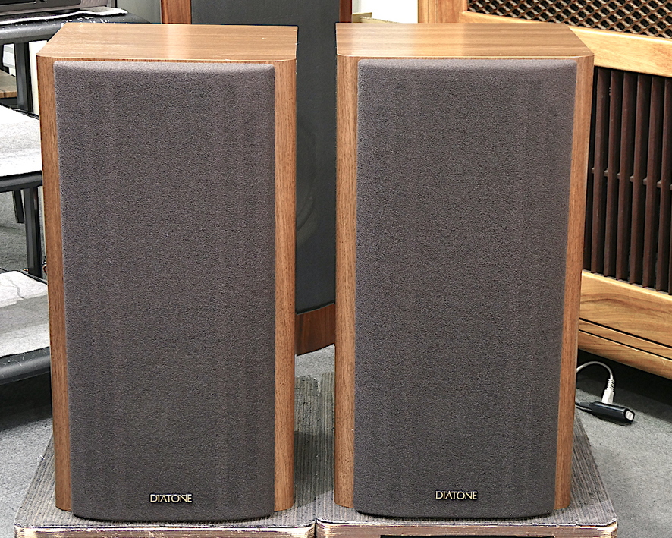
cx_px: 316
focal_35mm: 74
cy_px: 269
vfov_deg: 20.7
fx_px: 1472
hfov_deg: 25.7
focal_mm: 12.5
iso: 200
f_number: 4.5
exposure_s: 1/2.5
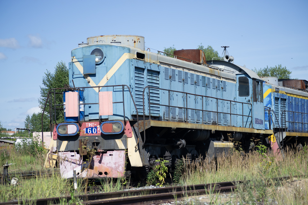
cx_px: 154
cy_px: 102
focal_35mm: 108
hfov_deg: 18.9
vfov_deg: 12.7
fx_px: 924
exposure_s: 1/800
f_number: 4.2
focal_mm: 72
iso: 100
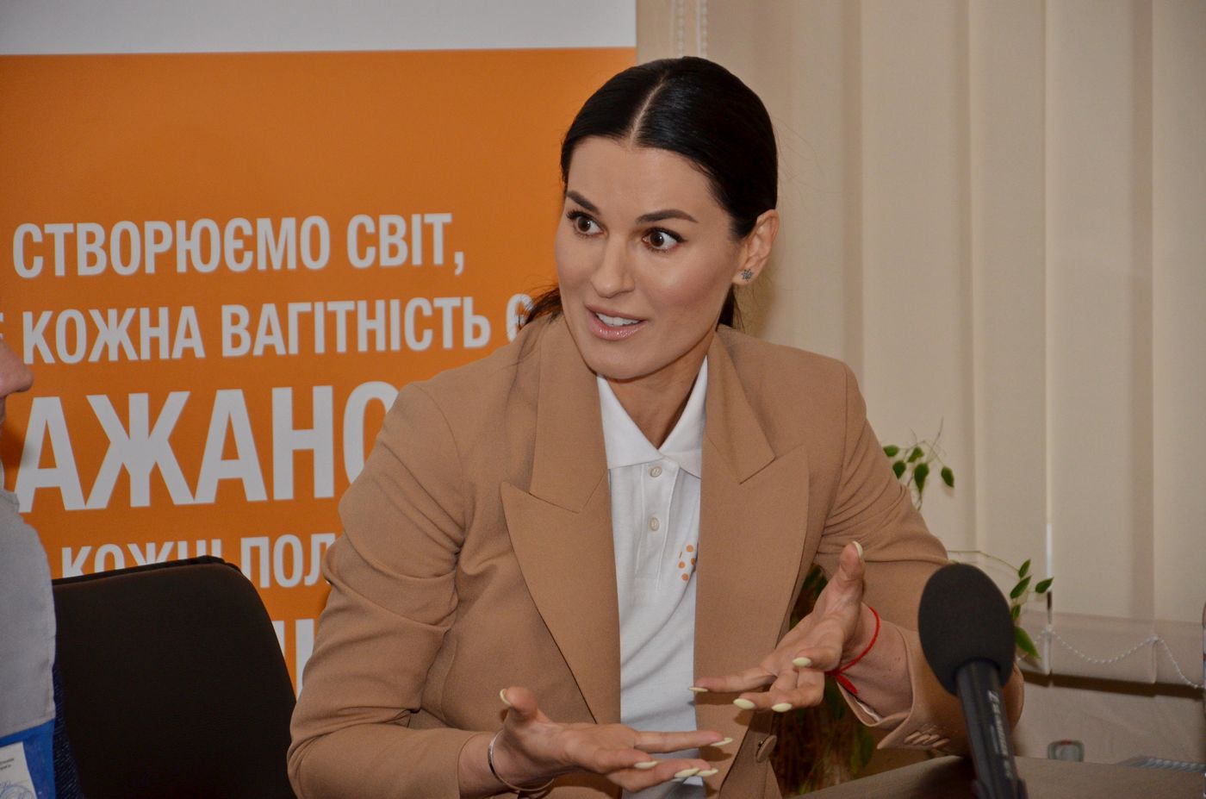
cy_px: 400
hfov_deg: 13.1
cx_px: 603
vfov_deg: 8.7
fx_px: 5265
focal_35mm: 158
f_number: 5.6
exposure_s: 1/250
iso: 640
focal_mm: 105
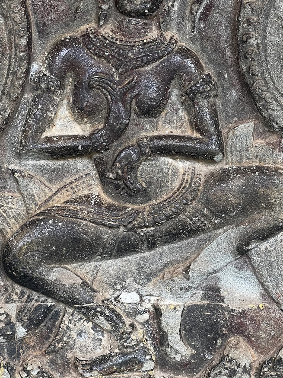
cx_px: 124
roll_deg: +0.7
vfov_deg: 13.9
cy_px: 81
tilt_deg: -1.2
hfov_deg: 10.5
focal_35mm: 141
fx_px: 1538
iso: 50
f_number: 2.8
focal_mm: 9
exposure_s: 1/99
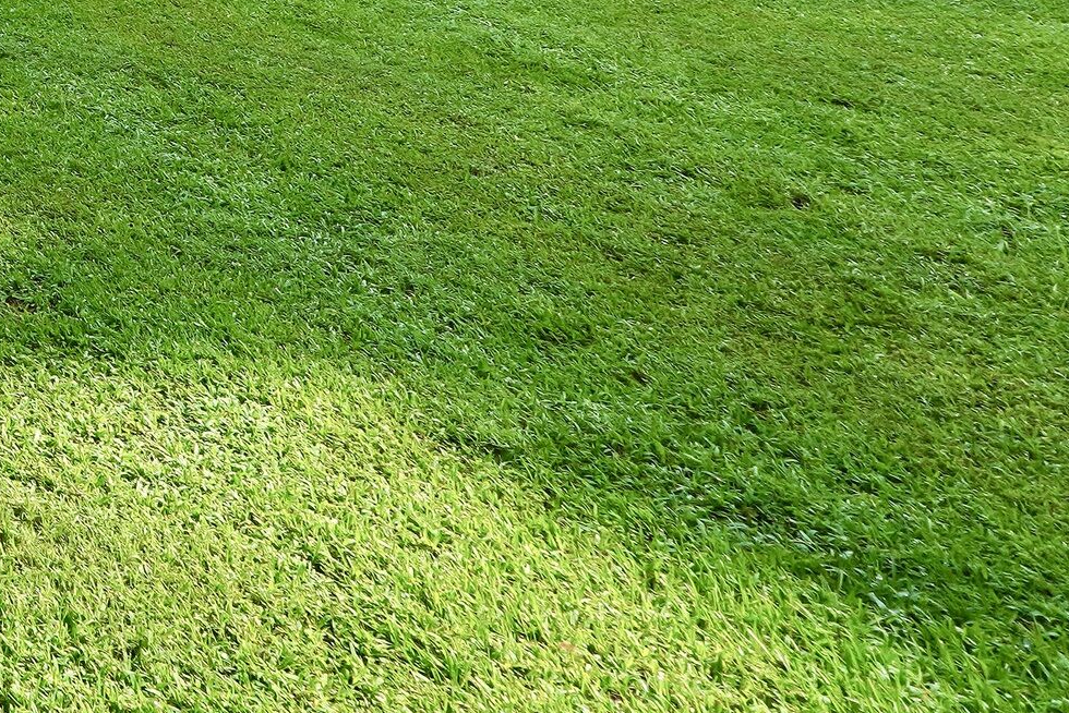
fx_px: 1396
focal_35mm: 47
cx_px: -587
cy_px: -331
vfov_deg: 23.5
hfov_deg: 27.1
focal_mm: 10
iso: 100
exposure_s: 1/125
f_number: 9
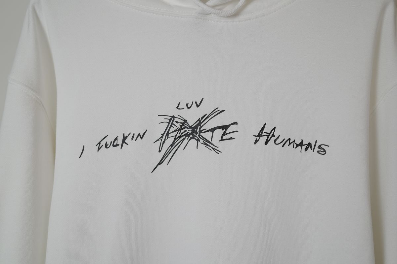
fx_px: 386
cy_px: 132
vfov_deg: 37.9
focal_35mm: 35
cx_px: 198
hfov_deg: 54.4
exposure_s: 1/800
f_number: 3.5
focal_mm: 35
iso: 800
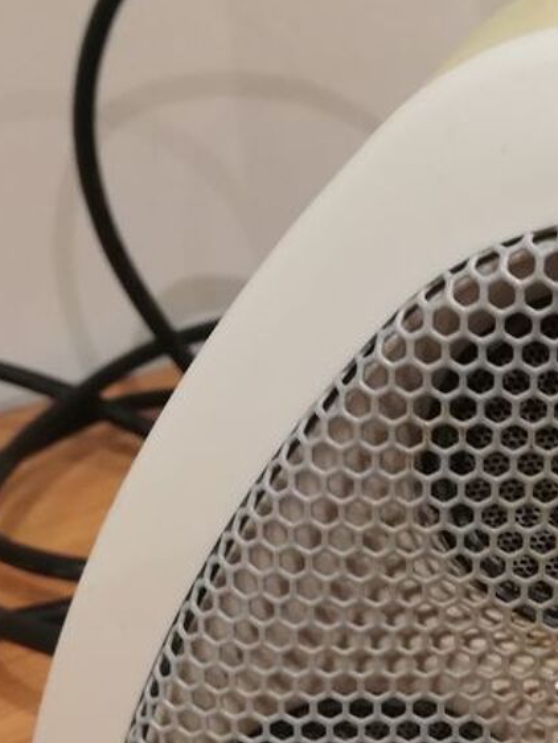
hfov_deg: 22.2
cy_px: 495
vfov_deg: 30.0
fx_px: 1375
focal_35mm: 64
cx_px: 538
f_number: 2.2
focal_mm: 3.81
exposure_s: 1/30
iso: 320
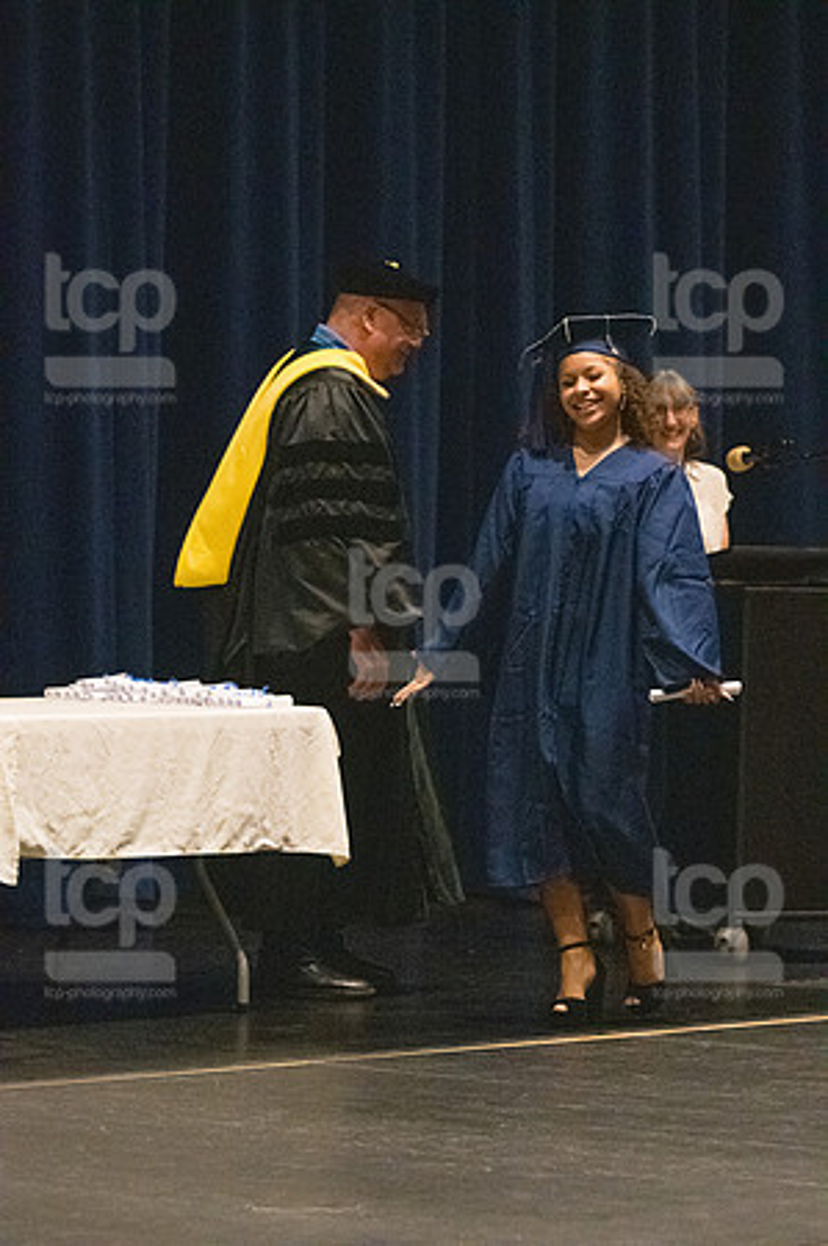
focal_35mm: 195
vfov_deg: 10.6
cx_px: 414
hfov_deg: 7.0
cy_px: 623
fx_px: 6743
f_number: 3.2
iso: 10000
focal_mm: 130
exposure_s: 1/400
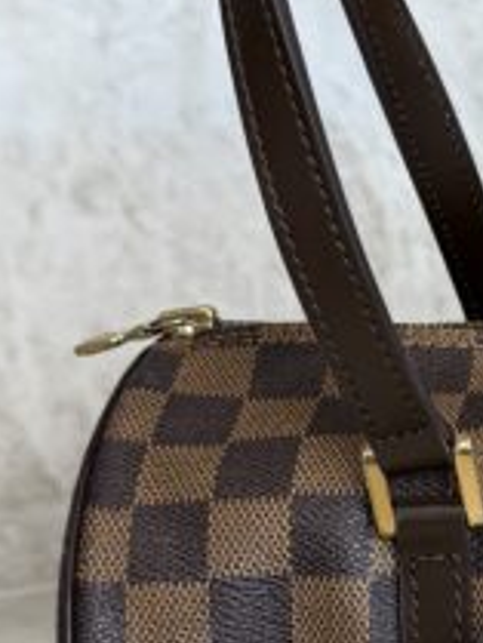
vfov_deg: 21.2
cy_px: 406
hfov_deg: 14.8
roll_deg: +0.3
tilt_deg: -12.9
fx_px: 1710
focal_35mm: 92
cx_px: 751
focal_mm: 6.76
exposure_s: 1/120
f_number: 1.78
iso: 125
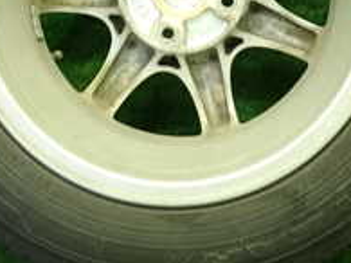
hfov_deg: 25.3
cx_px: 200
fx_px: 780
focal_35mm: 77
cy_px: -36
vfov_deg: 18.3
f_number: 2
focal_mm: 4.5
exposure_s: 1/30
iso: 200
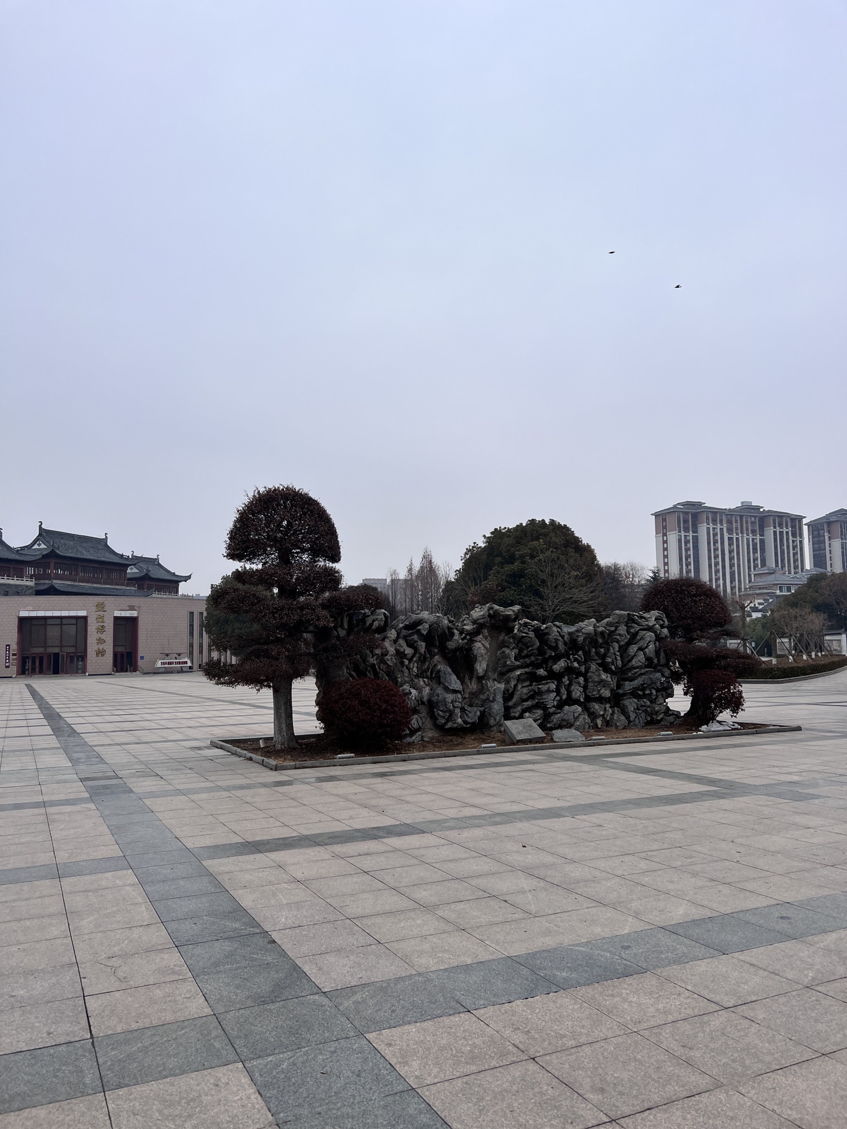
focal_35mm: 26
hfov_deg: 53.1
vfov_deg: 67.3
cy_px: 564
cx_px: 424
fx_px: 848
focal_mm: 5.7
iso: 50
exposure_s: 1/526
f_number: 1.5
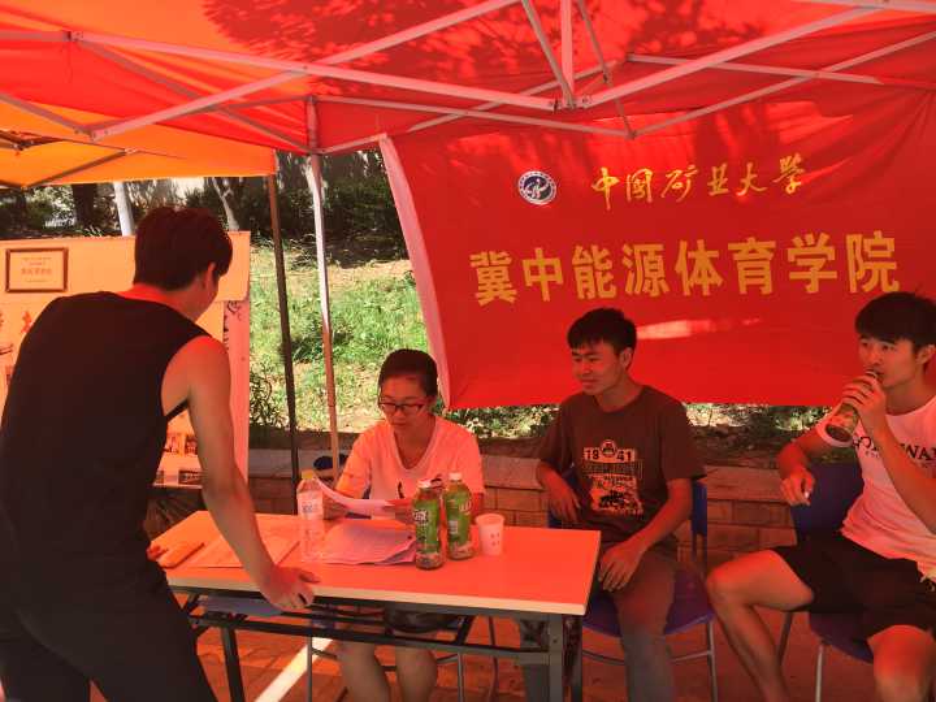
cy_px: 351
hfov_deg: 61.7
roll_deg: +2.9
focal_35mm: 29
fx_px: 784
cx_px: 468
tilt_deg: -8.9
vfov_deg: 48.2
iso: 25
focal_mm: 4.15
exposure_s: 1/358
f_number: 2.2
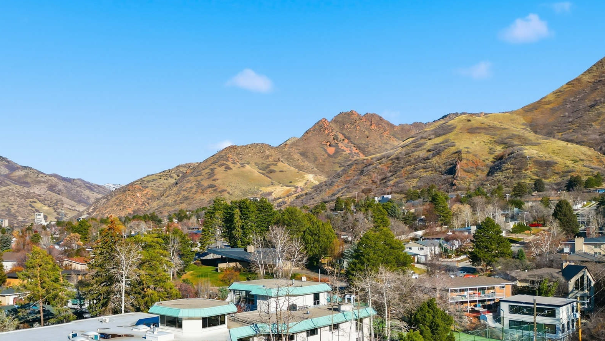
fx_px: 545
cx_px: 226
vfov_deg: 34.3
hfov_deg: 57.3
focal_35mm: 34
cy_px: 226
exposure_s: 1/5000
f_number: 1.7
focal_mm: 6.7
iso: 140
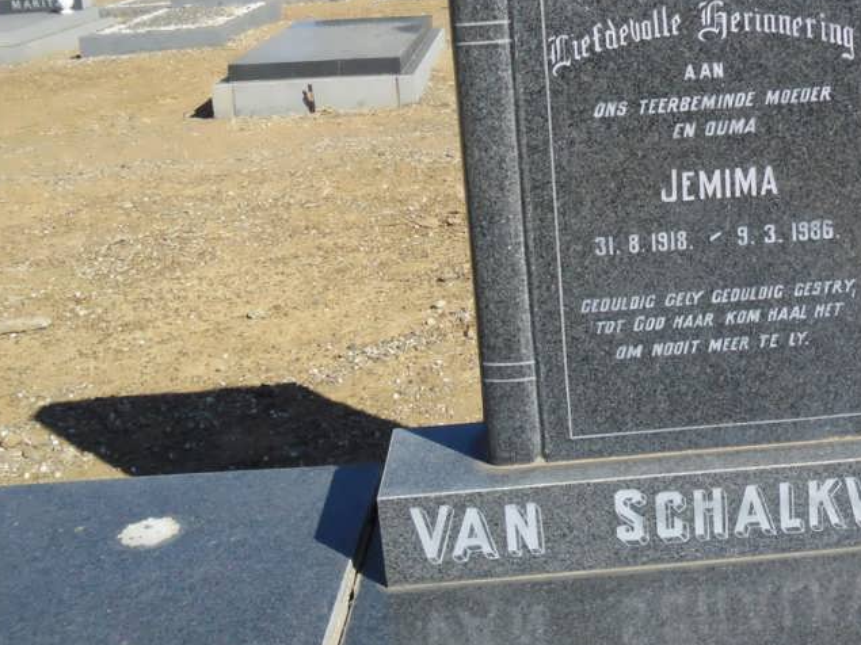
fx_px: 1268
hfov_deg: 36.6
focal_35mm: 51
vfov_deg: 27.9
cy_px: 118
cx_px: 649
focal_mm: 4.9
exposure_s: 1/939
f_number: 3.5
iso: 80
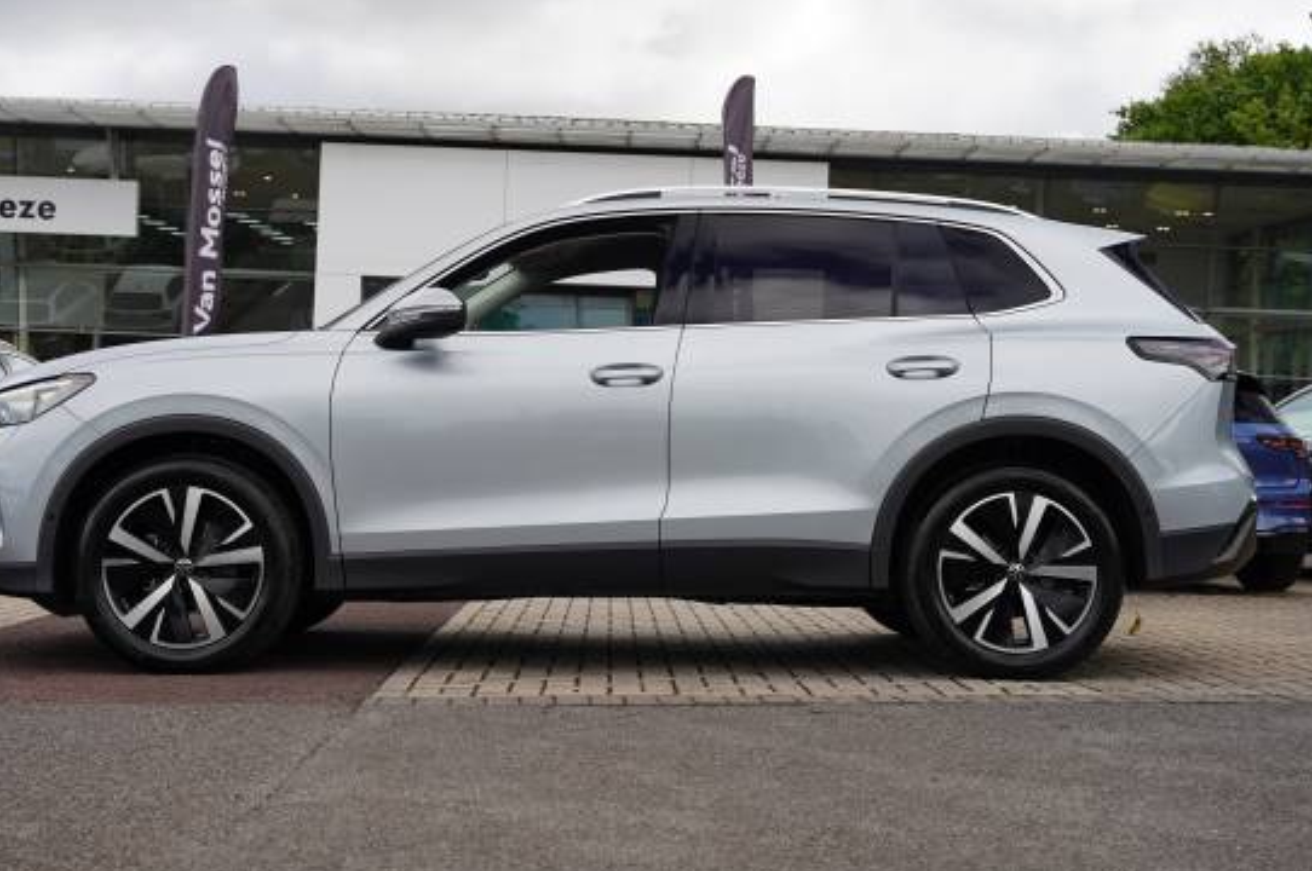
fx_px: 1919
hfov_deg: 37.7
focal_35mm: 53
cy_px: 375
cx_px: 637
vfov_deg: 25.6
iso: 100
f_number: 5
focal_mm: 44.6
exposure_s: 1/200
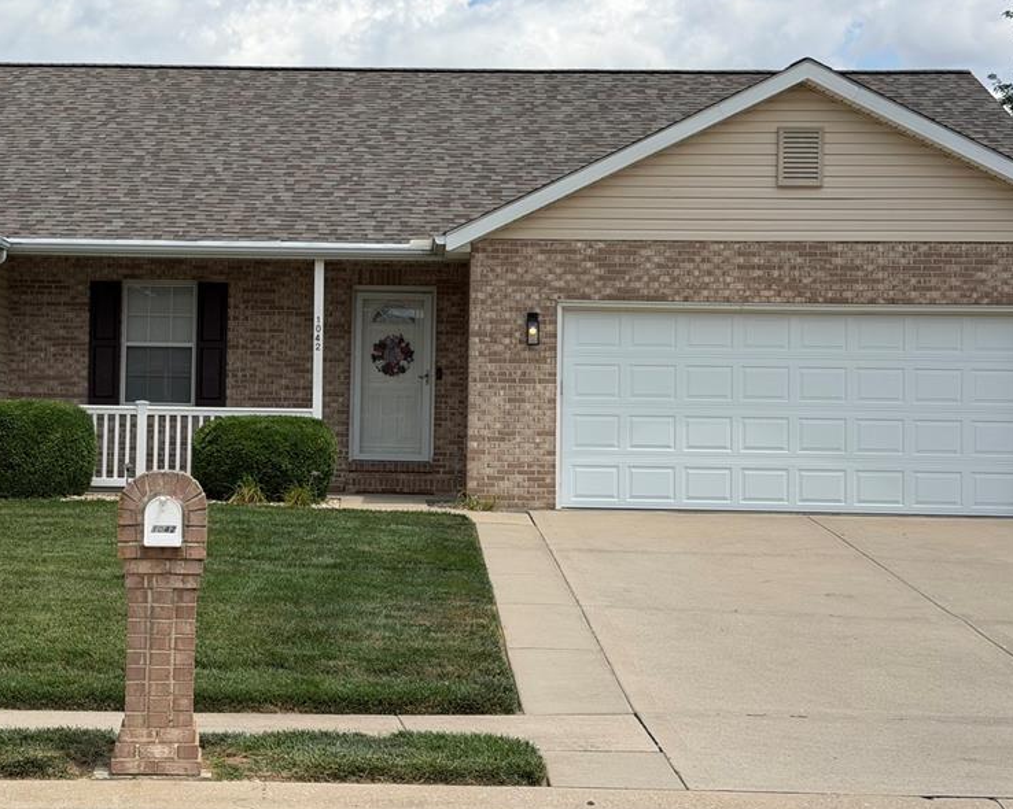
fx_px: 1948
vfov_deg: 23.5
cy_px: 362
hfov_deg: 28.9
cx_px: 316
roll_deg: +0.1
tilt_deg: +1.6
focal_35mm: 65
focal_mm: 6.76
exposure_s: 1/5587
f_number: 1.78
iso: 64
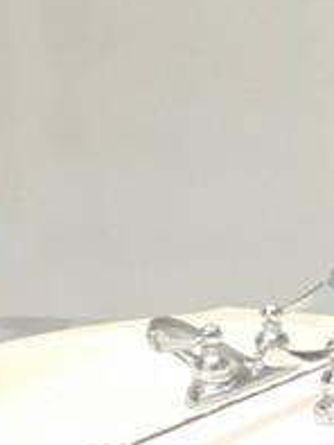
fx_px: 1799
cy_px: 260
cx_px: 880
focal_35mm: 140
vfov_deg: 14.1
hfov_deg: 9.2
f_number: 1.7
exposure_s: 1/120
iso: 200
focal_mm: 6.25
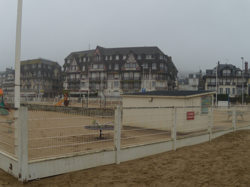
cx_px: 125
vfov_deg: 39.7
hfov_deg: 51.4
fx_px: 260
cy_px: 94
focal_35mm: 36
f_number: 3.6
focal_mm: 6.4
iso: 80
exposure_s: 1/320
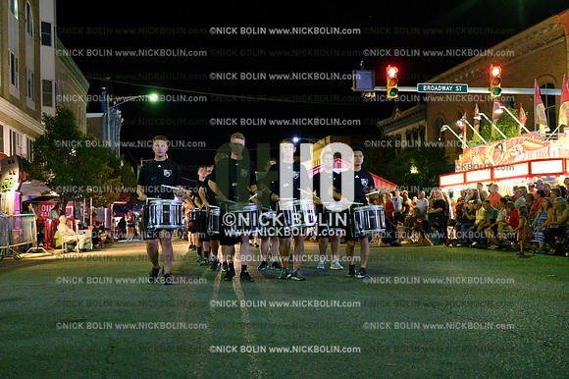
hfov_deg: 45.5
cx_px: 284
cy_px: 190
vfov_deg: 31.2
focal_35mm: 43
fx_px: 679
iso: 32000
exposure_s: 1/400
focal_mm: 43
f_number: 4
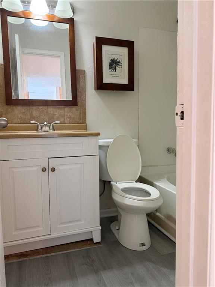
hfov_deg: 56.8
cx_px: 108
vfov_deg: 71.6
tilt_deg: -5.2
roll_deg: +1.6
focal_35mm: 24
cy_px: 144
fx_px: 199
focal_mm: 6.76
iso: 250
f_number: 1.78
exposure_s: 1/60
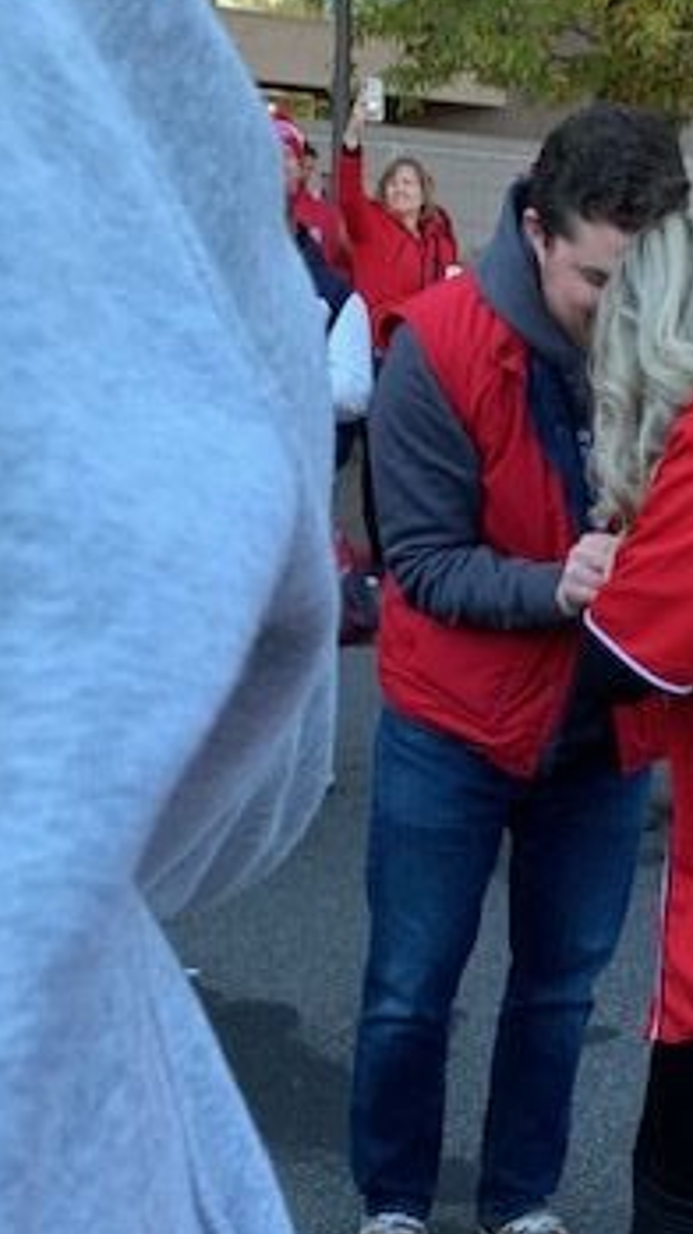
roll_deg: -3.2
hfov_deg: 22.7
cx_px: 552
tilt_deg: -16.8
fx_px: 1701
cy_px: 799
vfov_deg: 39.5
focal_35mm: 52
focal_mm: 4.25
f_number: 1.8
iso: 32
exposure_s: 1/122
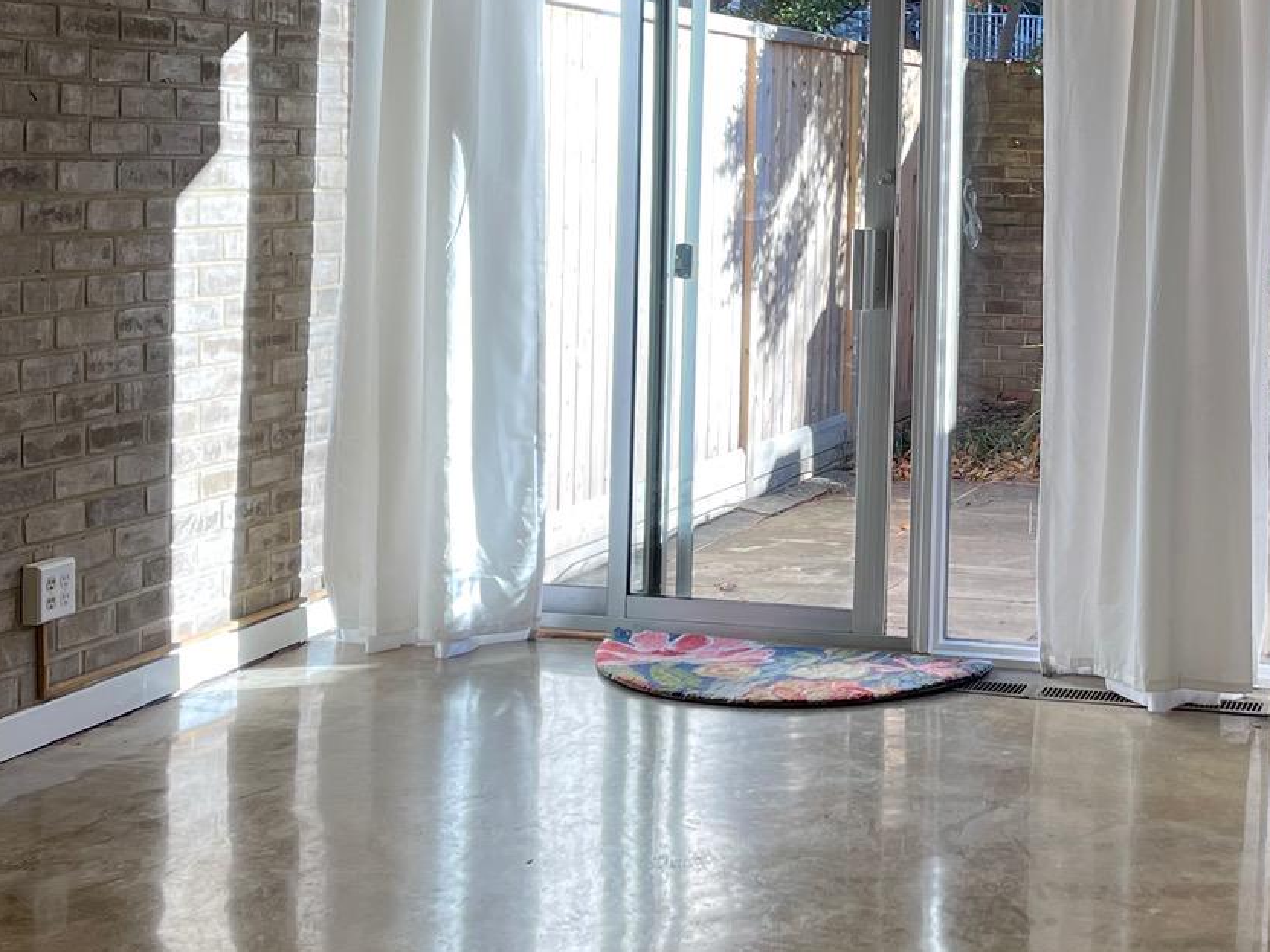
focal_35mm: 64
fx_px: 2348
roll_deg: -1.8
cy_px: 236
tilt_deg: -2.7
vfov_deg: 22.7
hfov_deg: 29.5
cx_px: 1043
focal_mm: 5.1
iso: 32
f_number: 1.6
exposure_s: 1/233
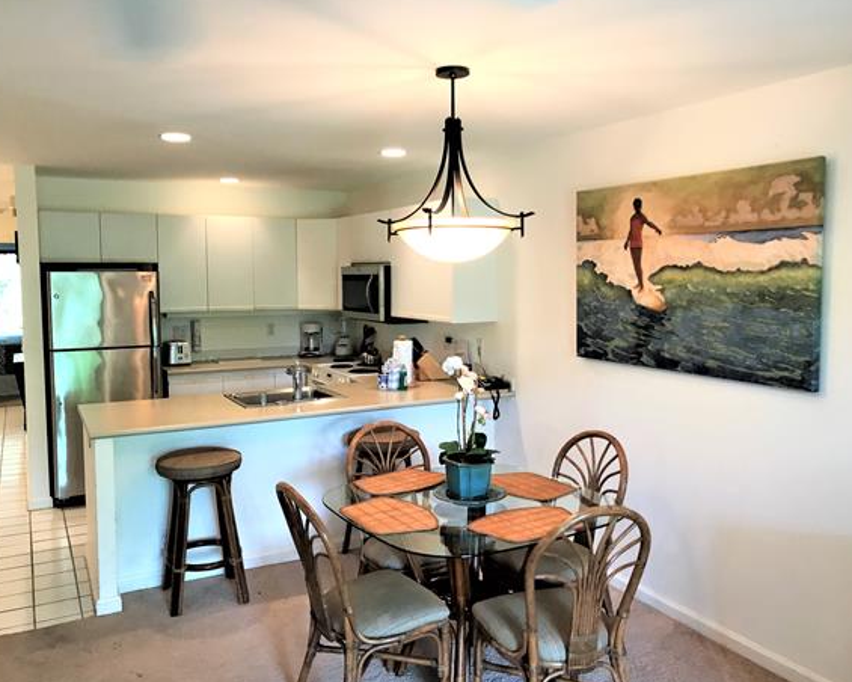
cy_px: 340
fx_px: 756
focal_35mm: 30
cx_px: 422
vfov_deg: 48.5
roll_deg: +0.1
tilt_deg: -4.6
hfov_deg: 58.8
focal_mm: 3.99
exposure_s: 1/24
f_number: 1.8
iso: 40
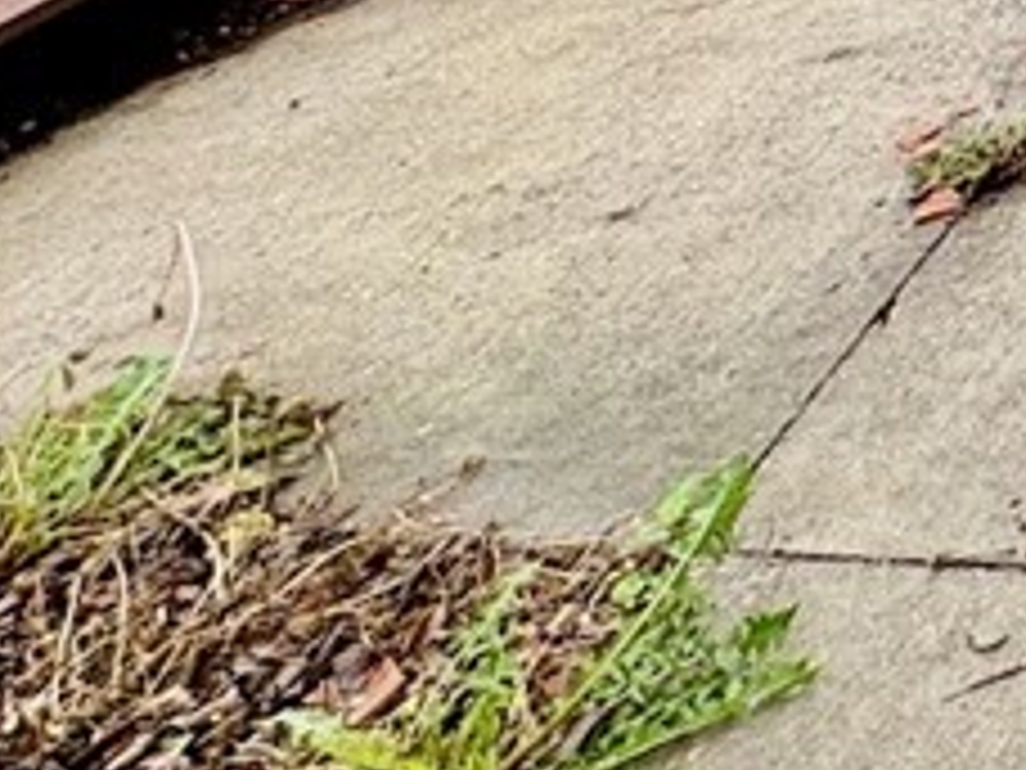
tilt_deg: -7.0
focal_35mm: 63
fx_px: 1867
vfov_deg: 17.1
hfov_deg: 19.6
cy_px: -770
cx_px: 1984
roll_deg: +0.6
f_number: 2.2
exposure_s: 1/868
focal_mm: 2.22
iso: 64
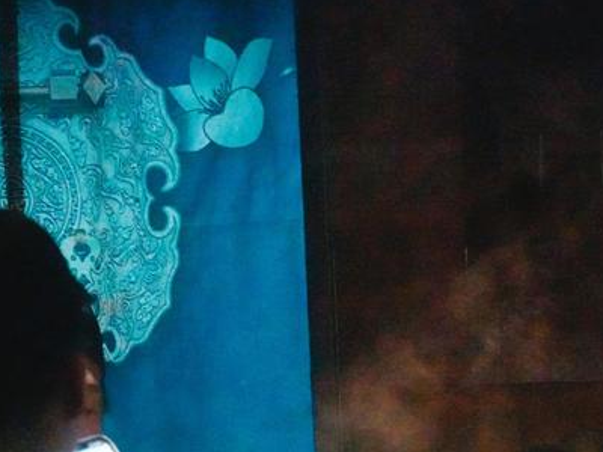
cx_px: 551
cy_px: 396
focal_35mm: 511
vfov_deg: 2.9
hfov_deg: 3.9
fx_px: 8901
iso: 12800
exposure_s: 1/125
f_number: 4
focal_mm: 97.49
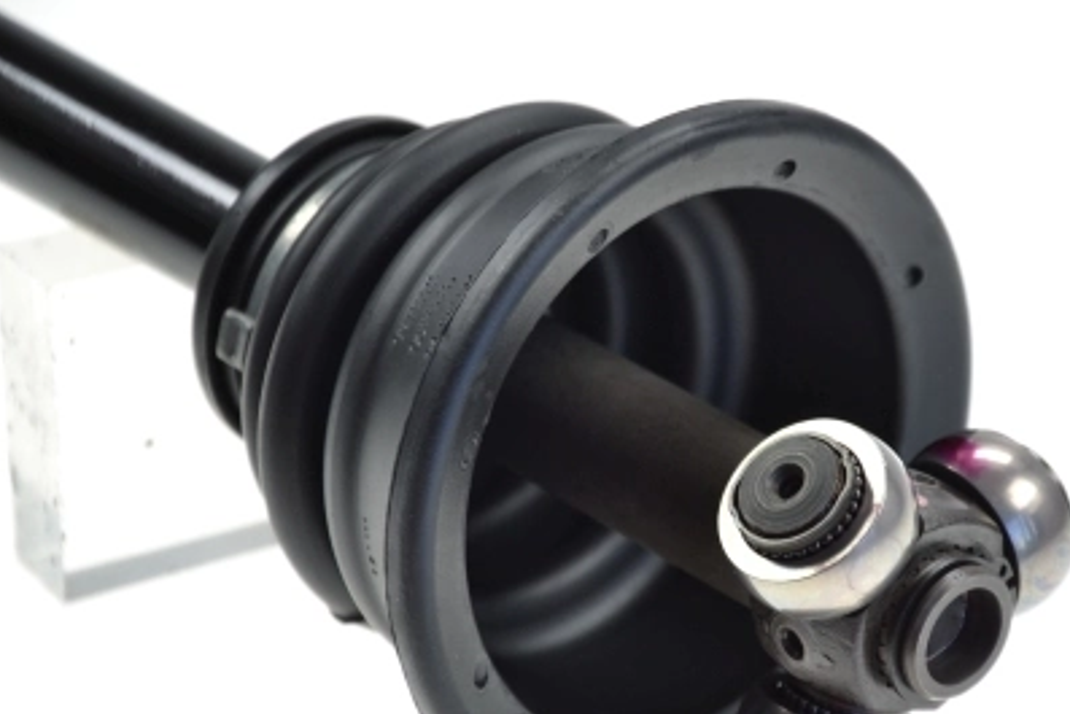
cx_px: 794
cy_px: 490
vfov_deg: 6.2
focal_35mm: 221
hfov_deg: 9.3
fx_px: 6571
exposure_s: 1/40
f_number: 5.6
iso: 100
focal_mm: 98
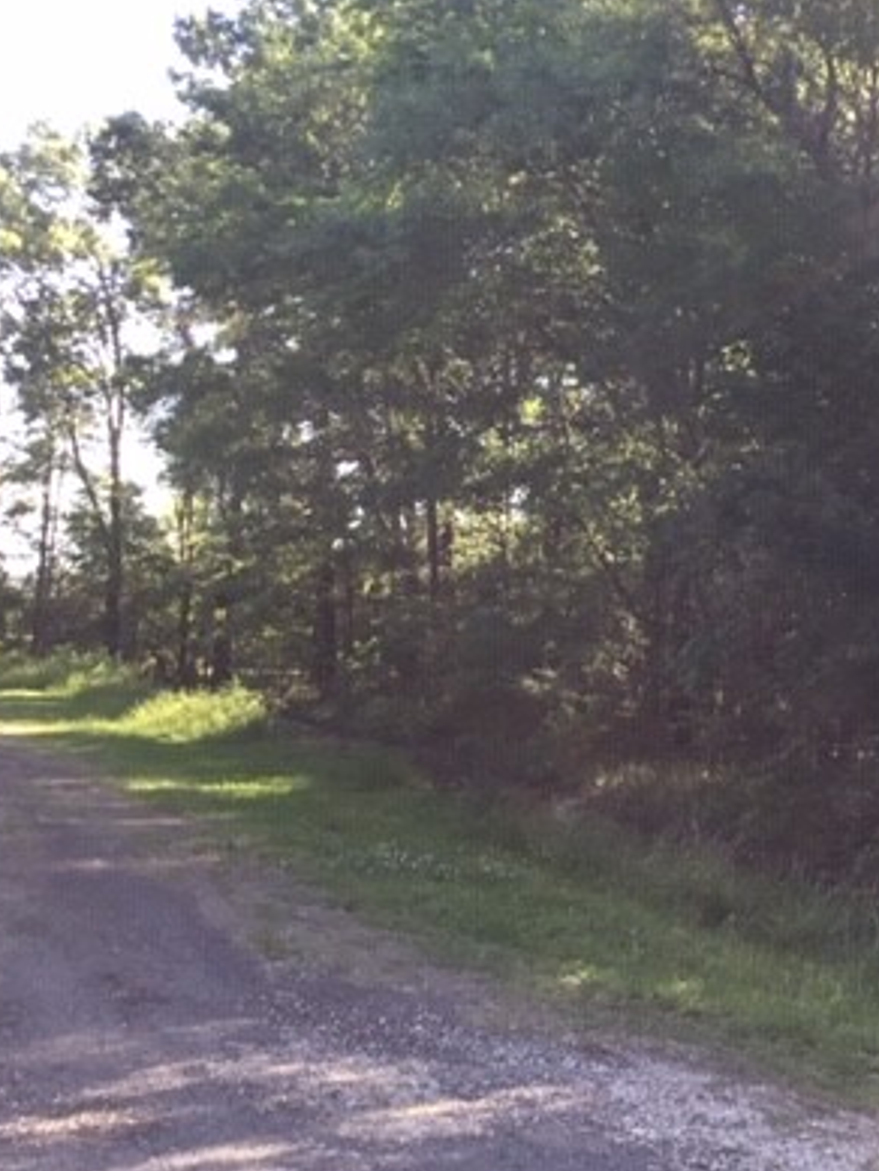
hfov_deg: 27.1
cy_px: 593
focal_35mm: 51
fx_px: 1726
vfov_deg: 37.5
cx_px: 870
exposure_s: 1/120
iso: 40
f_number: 2.4
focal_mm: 3.3
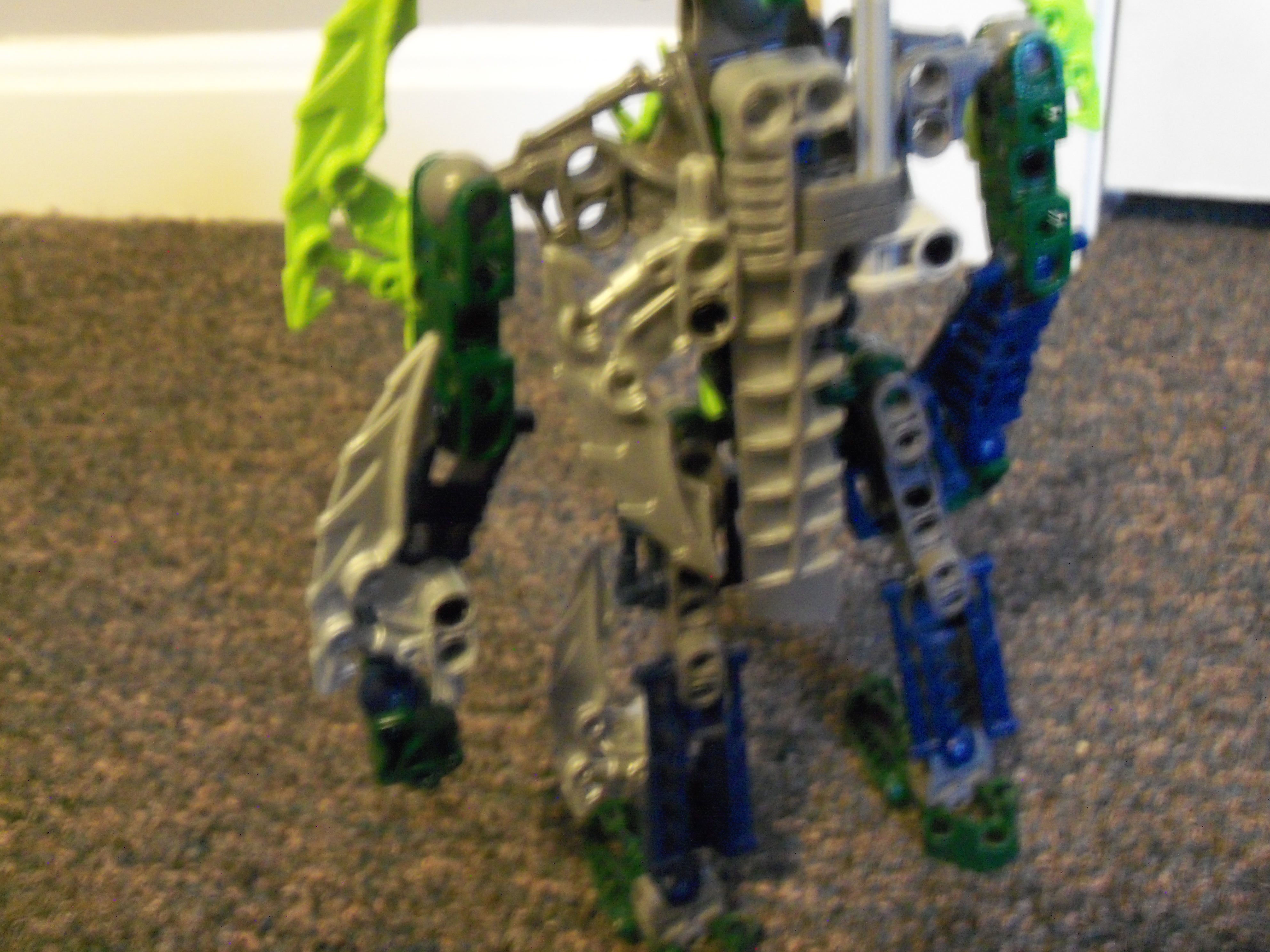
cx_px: 635
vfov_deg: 40.7
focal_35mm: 35
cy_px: 476
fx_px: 1284
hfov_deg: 52.6
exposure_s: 1/2
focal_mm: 6.3
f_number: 3
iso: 400
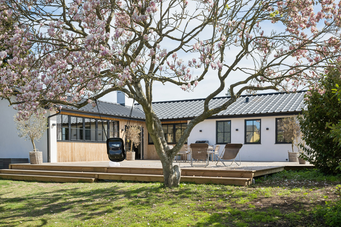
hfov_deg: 53.1
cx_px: 170
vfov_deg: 36.9
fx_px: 341
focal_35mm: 36
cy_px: 114
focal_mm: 36
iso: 160
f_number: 8
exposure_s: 1/400
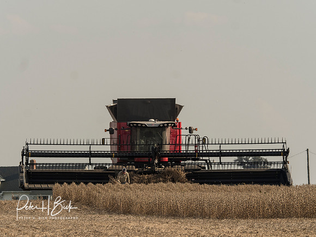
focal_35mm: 841
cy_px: 118
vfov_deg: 1.8
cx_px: 158
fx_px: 7677
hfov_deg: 2.4
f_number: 11
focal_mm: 420
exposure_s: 1/250
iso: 320
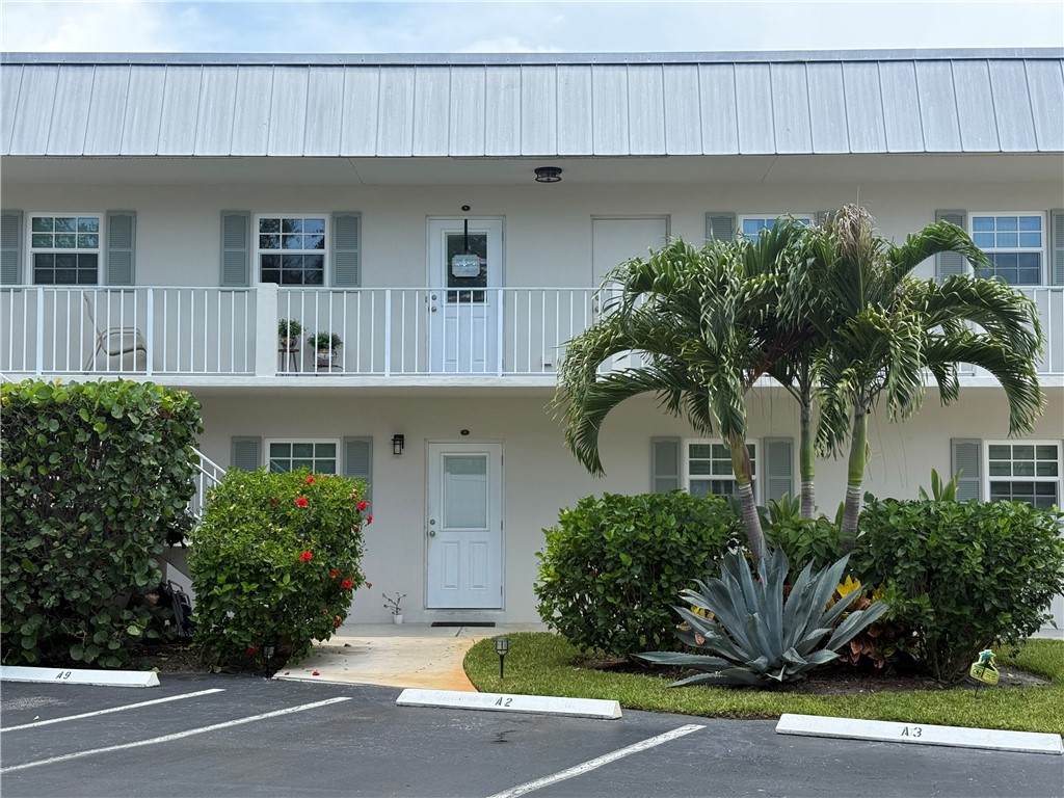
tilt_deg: +3.9
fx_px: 1475
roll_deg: +0.4
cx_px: 532
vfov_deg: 30.3
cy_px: 399
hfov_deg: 39.7
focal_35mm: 48
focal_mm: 6.76
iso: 80
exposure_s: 1/1715
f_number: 1.78
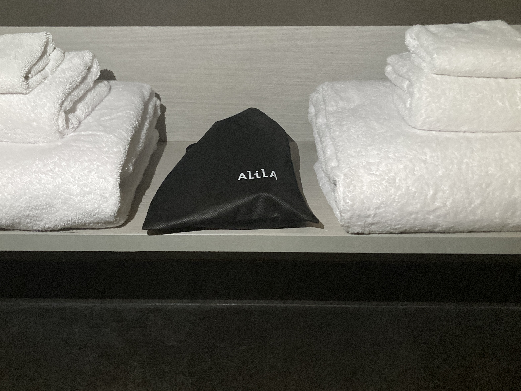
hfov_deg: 51.3
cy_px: 189
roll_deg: +0.4
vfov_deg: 39.7
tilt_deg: -25.4
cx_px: 238
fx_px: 542
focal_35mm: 36
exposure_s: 1/30
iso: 640
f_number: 1.8
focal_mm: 3.99
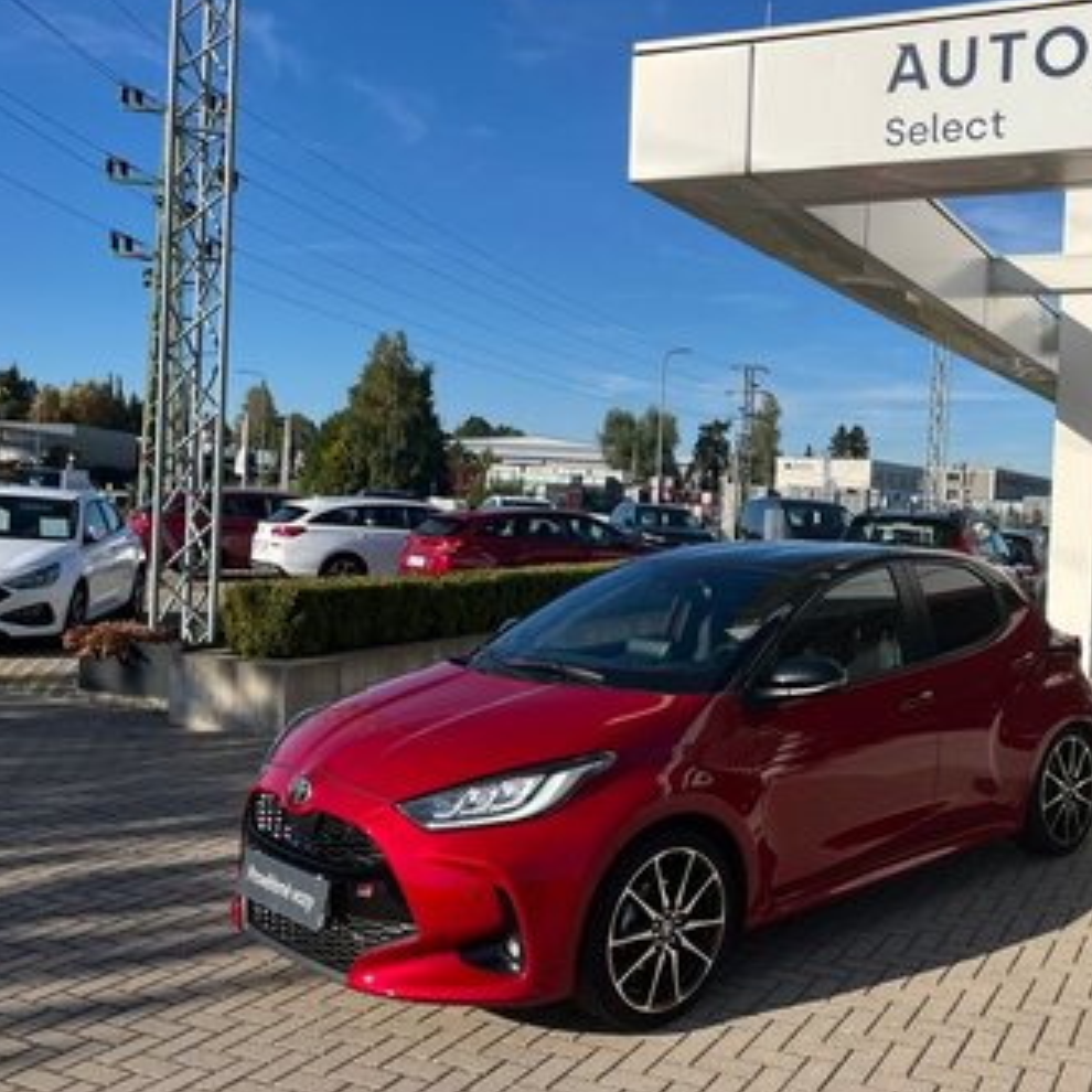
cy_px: 506
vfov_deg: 48.4
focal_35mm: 34
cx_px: 791
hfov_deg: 47.0
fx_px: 1213
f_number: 1.6
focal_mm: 5.1
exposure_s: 1/4484
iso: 50
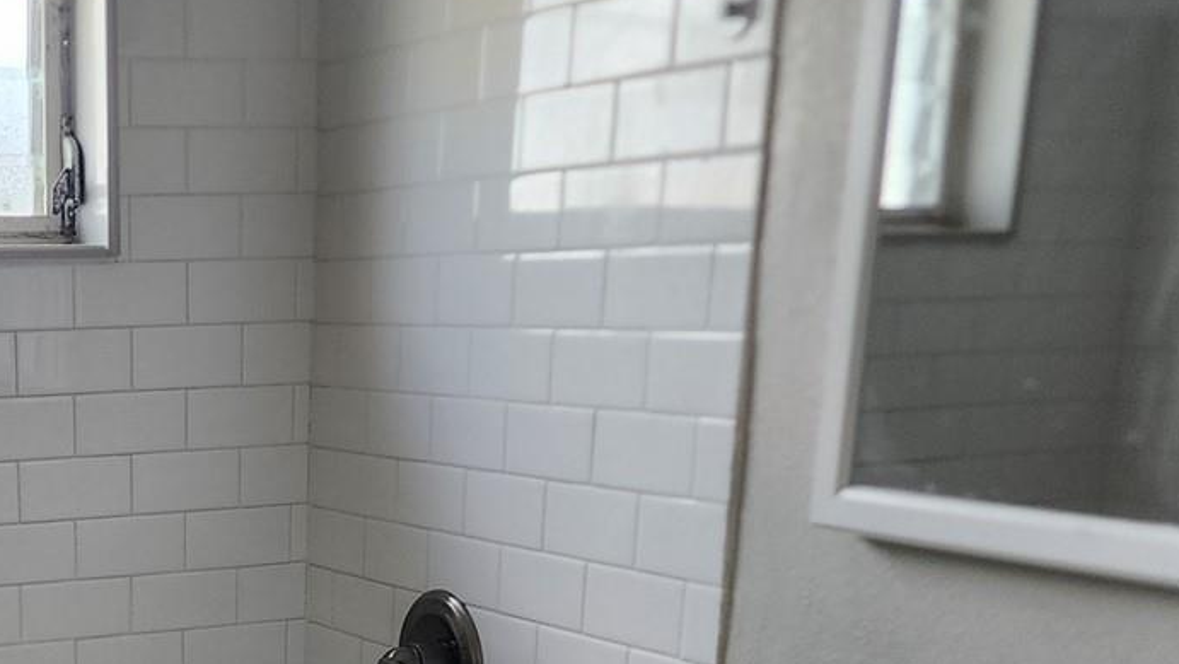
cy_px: 836
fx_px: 1814
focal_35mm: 58
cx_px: 72
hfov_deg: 33.7
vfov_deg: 19.3
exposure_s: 1/120
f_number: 1.8
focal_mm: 6.4
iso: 160
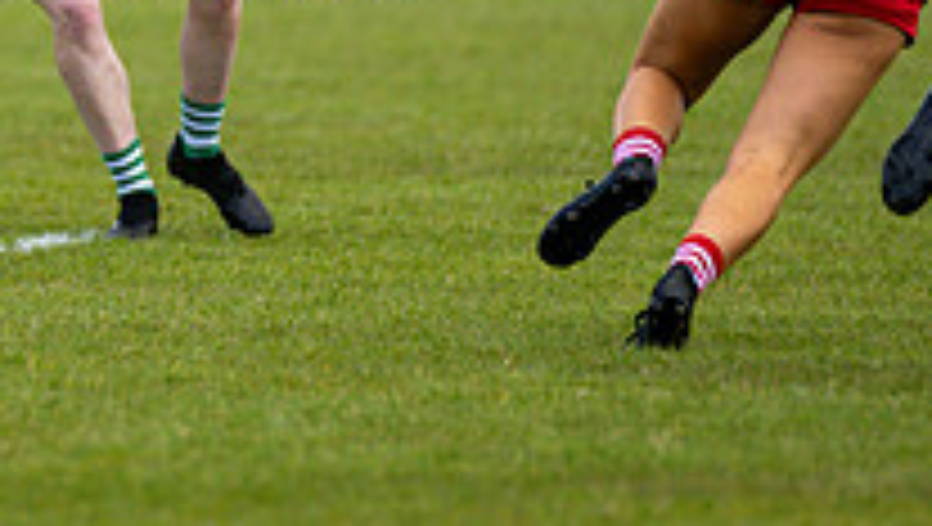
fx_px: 26622
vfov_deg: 1.1
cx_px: -3
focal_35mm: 1076
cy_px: -156
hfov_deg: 2.0
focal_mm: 300
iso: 320
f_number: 2.8
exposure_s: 1/6400
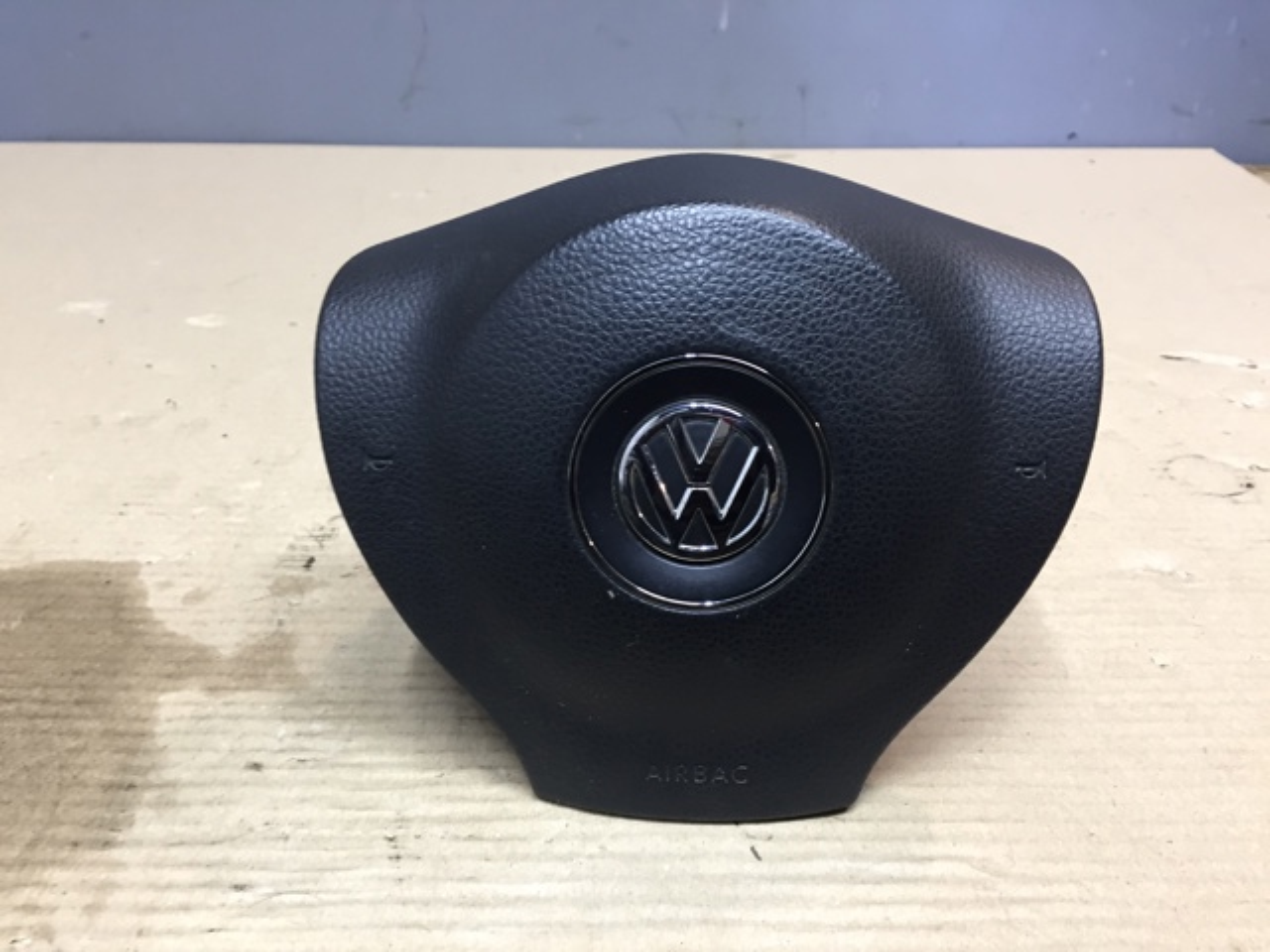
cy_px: 476
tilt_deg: -28.7
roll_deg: -1.5
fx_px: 1064
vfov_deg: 48.2
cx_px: 635
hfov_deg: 61.7
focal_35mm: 29
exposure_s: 1/33
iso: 100
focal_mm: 4.15
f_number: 2.2
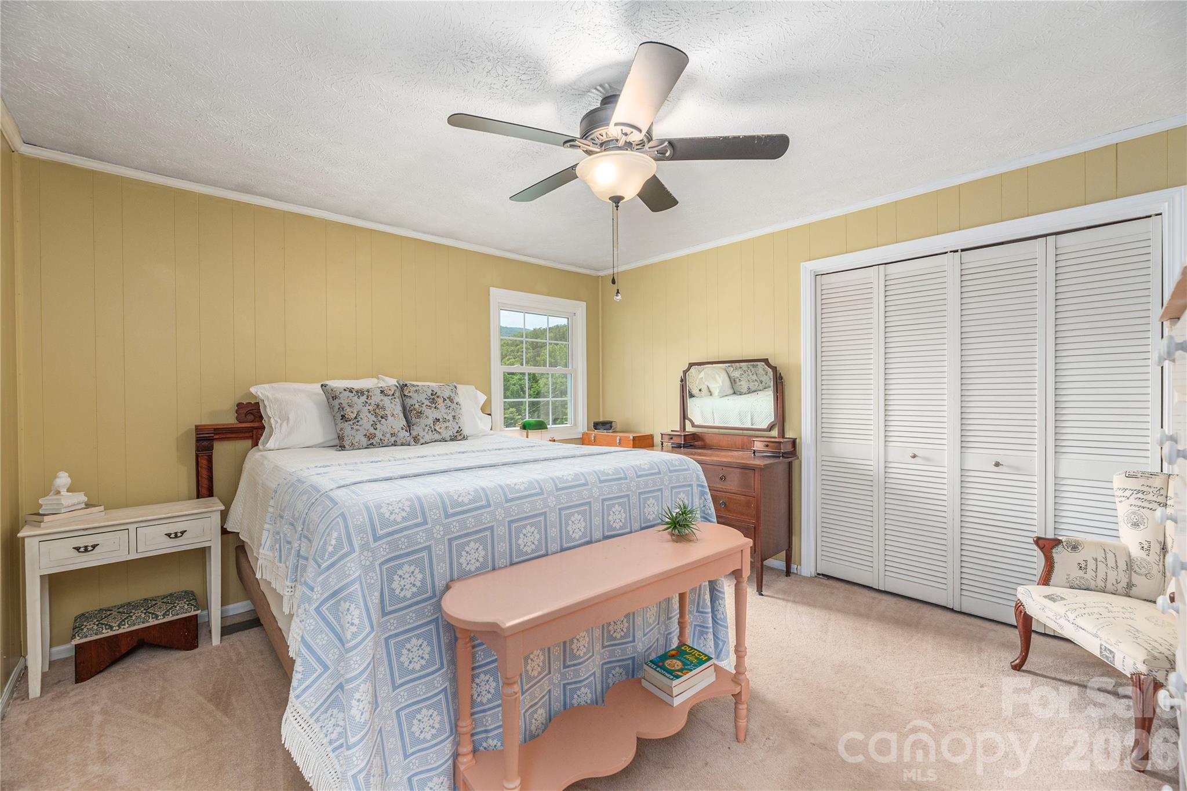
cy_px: 396
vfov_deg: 81.2
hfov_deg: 104.3
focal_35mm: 14
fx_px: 462
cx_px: 594
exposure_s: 1/100
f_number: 8
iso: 320
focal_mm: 14
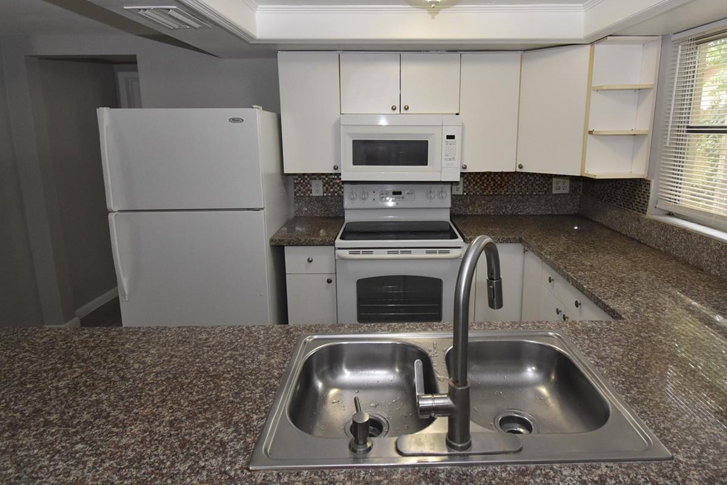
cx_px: 393
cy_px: 209
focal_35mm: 20
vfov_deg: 61.7
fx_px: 404
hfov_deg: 83.8
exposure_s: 1/60
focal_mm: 10
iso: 1600
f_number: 8
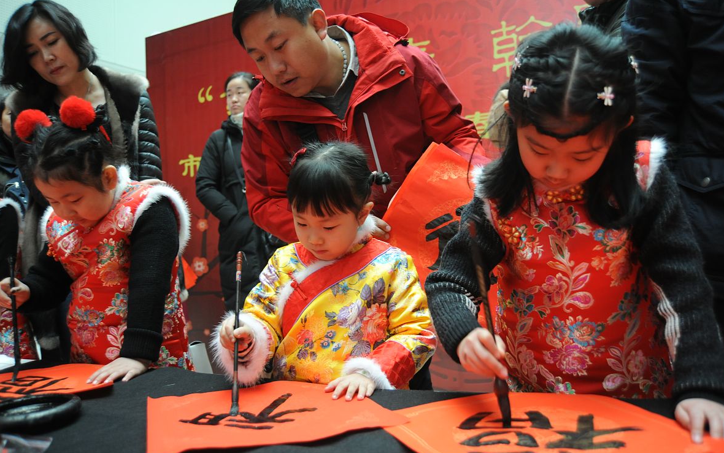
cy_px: 214
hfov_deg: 64.6
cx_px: 364
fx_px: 572
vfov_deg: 43.2
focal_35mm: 29
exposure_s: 1/100
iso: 1250
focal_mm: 28
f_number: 4
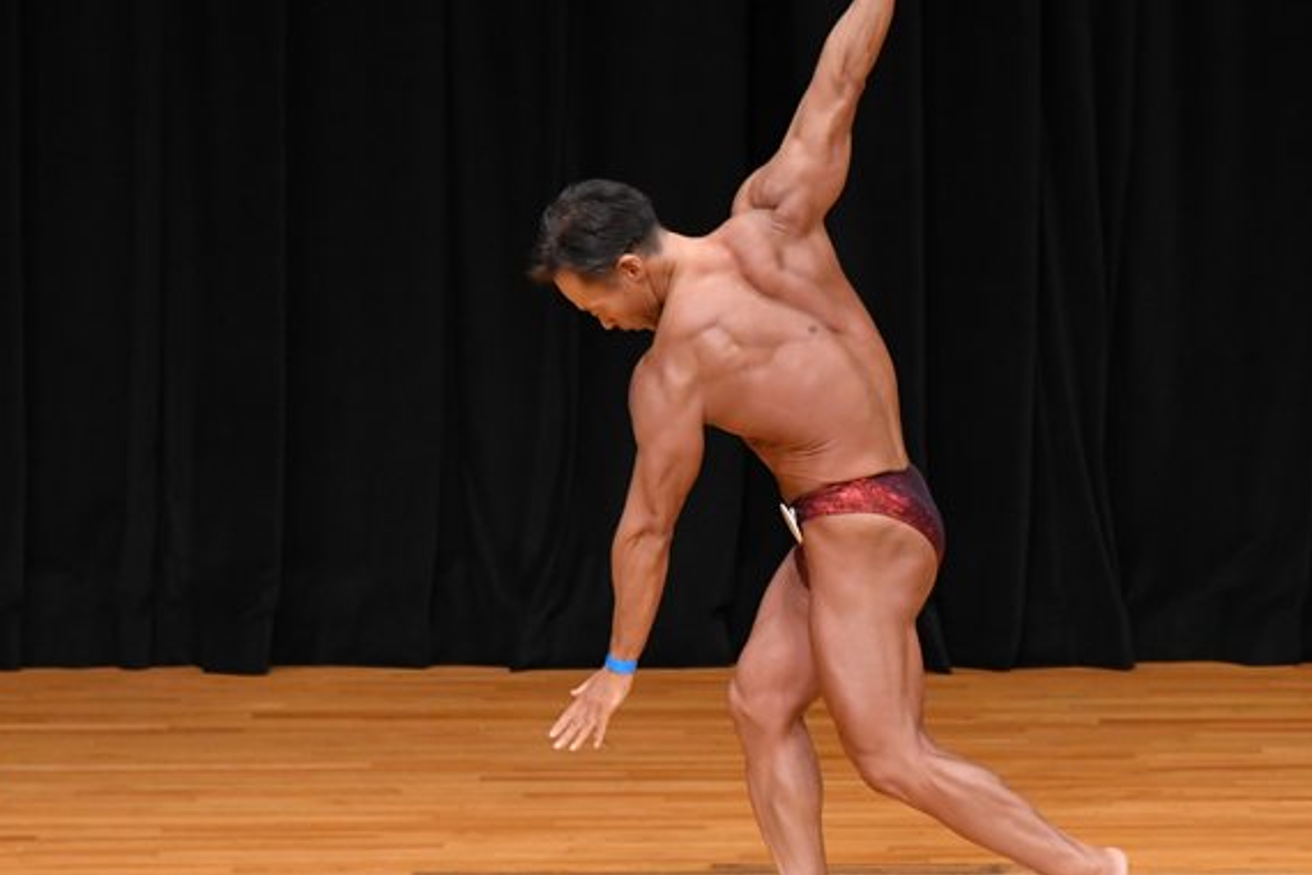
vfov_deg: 3.7
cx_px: 871
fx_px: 13374
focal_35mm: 367
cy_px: 444
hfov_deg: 5.6
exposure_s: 1/400
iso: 3200
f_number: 5.6
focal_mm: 180
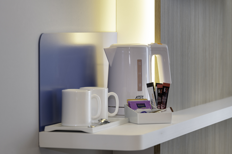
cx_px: 116
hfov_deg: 12.5
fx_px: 1063
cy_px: 77
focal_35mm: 165
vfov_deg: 8.3
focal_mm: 165
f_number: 8
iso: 100
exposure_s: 1/5
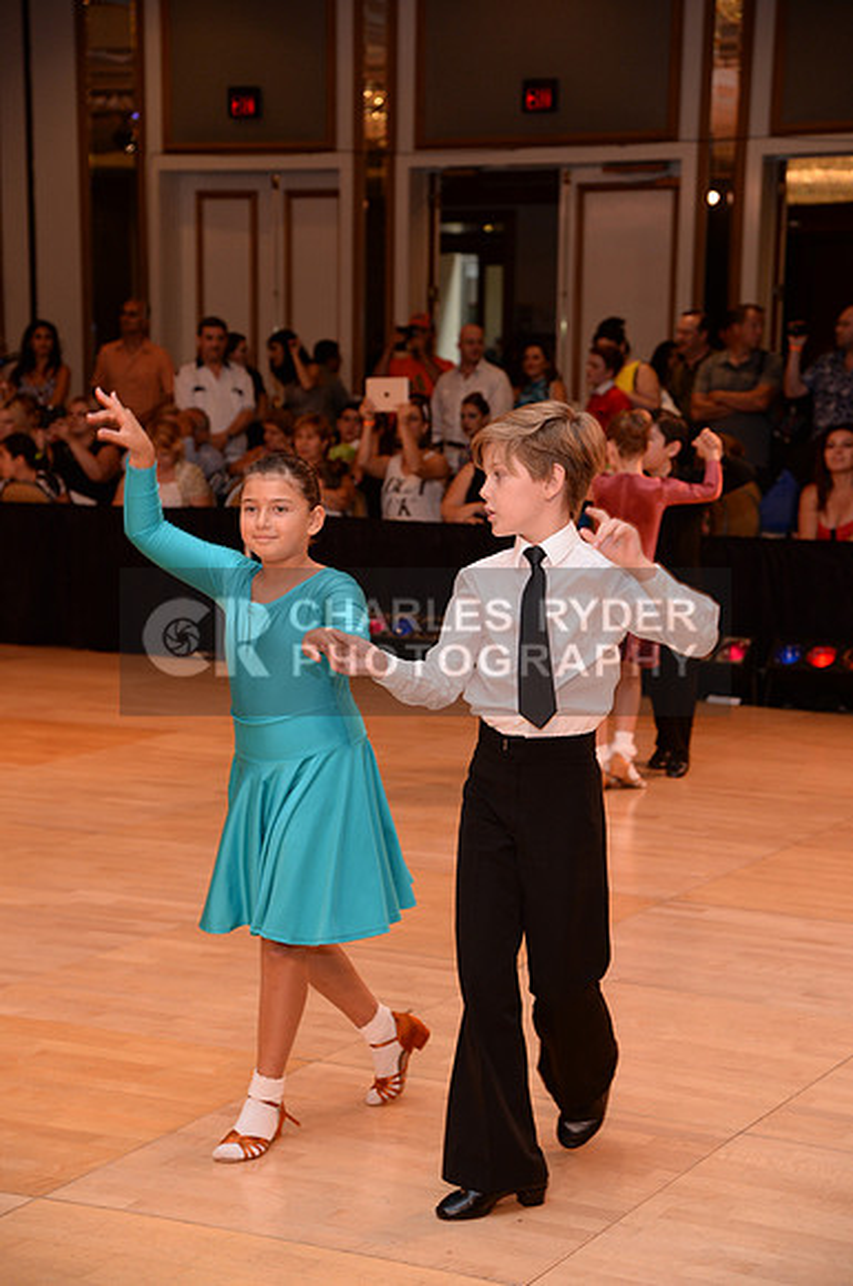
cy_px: 643
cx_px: 426
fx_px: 2673
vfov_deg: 27.0
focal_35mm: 75
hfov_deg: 18.1
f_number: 5
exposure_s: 1/200
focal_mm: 75
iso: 1250
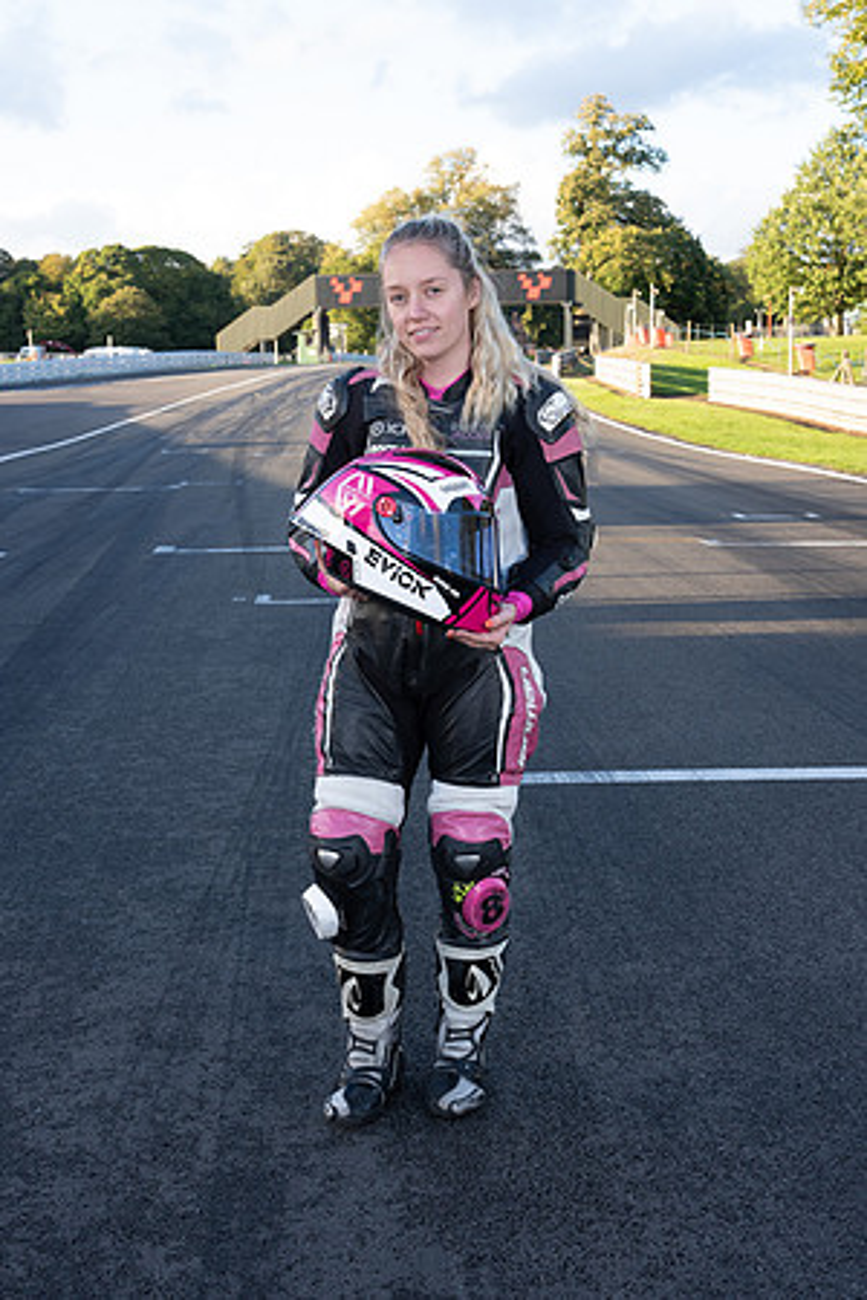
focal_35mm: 47
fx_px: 1698
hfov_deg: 28.6
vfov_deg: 41.9
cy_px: 650
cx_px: 434
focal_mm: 47
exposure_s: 1/100
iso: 640
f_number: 9
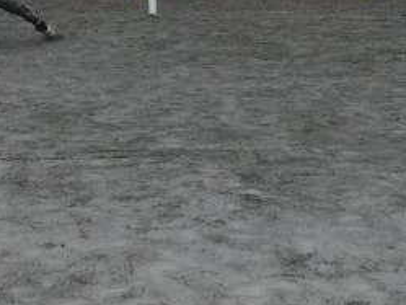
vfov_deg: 15.8
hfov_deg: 21.2
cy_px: -69
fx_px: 1056
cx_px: 20
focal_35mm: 90
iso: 200
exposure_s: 1/250
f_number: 2.8
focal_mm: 7.4
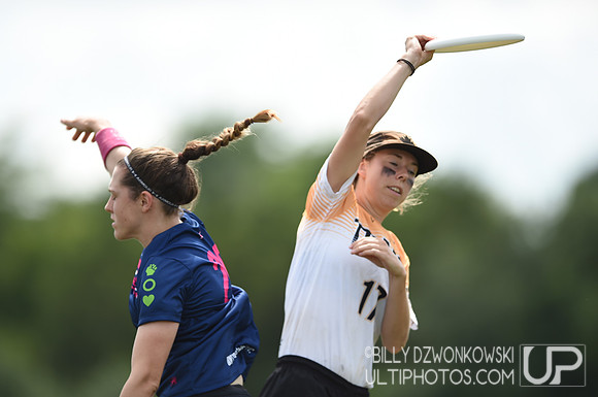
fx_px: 6635
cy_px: 198
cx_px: 299
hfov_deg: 5.2
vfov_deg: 3.4
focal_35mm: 400
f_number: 2.8
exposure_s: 1/1000
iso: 100
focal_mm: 400
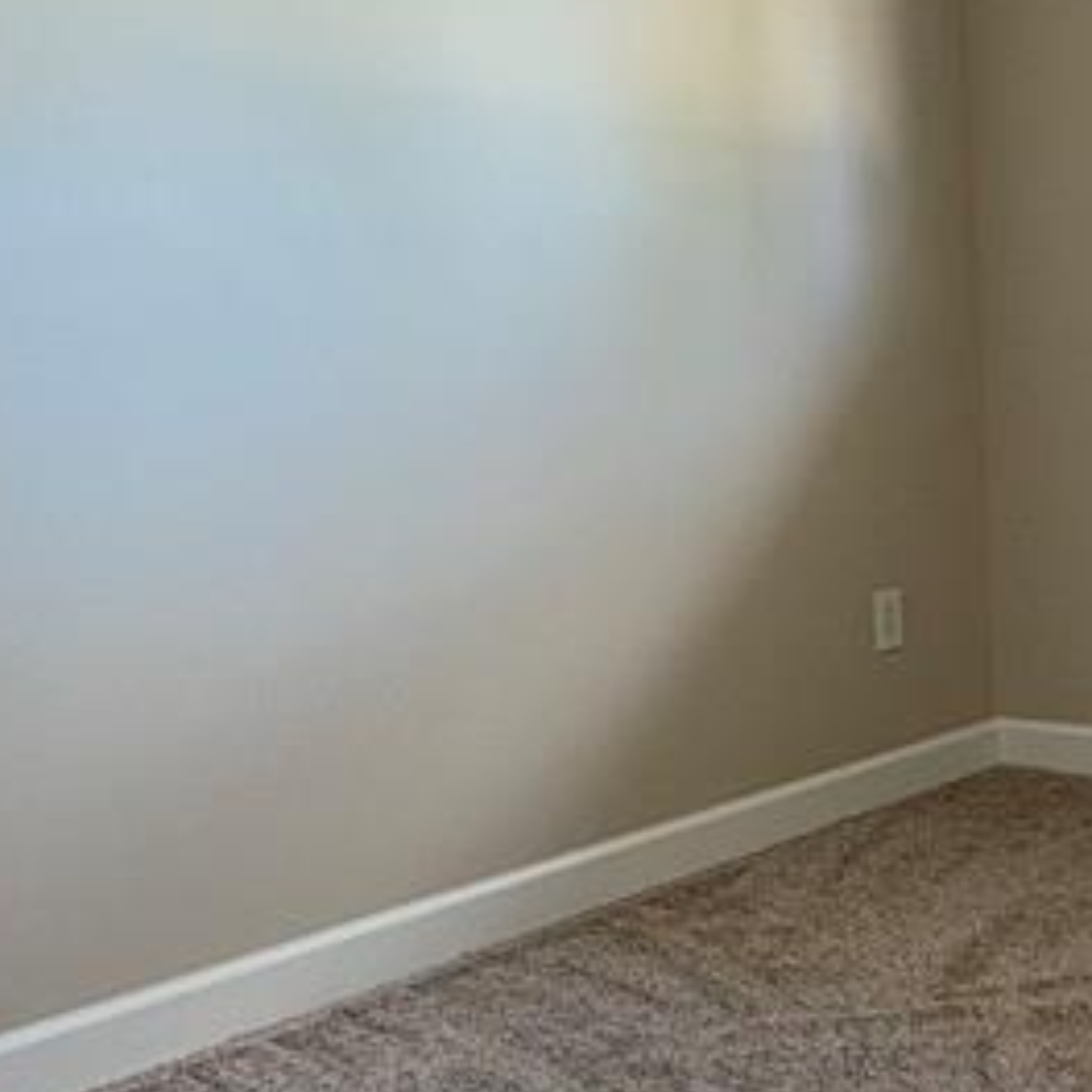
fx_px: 1713
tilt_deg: -7.1
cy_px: 612
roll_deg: +2.2
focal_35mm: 48
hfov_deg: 32.7
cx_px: 1071
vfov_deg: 35.3
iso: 250
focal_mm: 2.22
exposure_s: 1/60
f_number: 2.2
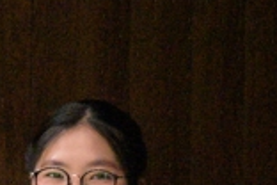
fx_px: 1762
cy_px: 233
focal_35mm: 229
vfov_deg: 6.0
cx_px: -234
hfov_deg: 8.6
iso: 51200
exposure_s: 1/640
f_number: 4
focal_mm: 55
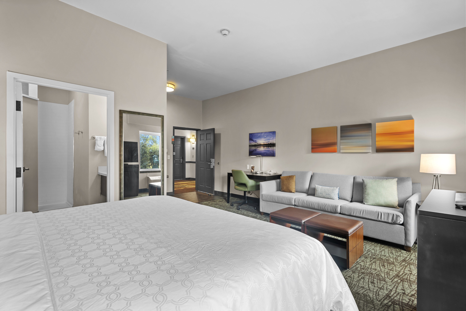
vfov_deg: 73.7
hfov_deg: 96.7
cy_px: 156
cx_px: 233
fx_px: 207
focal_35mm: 16
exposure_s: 1/4
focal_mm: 16
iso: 250
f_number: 8
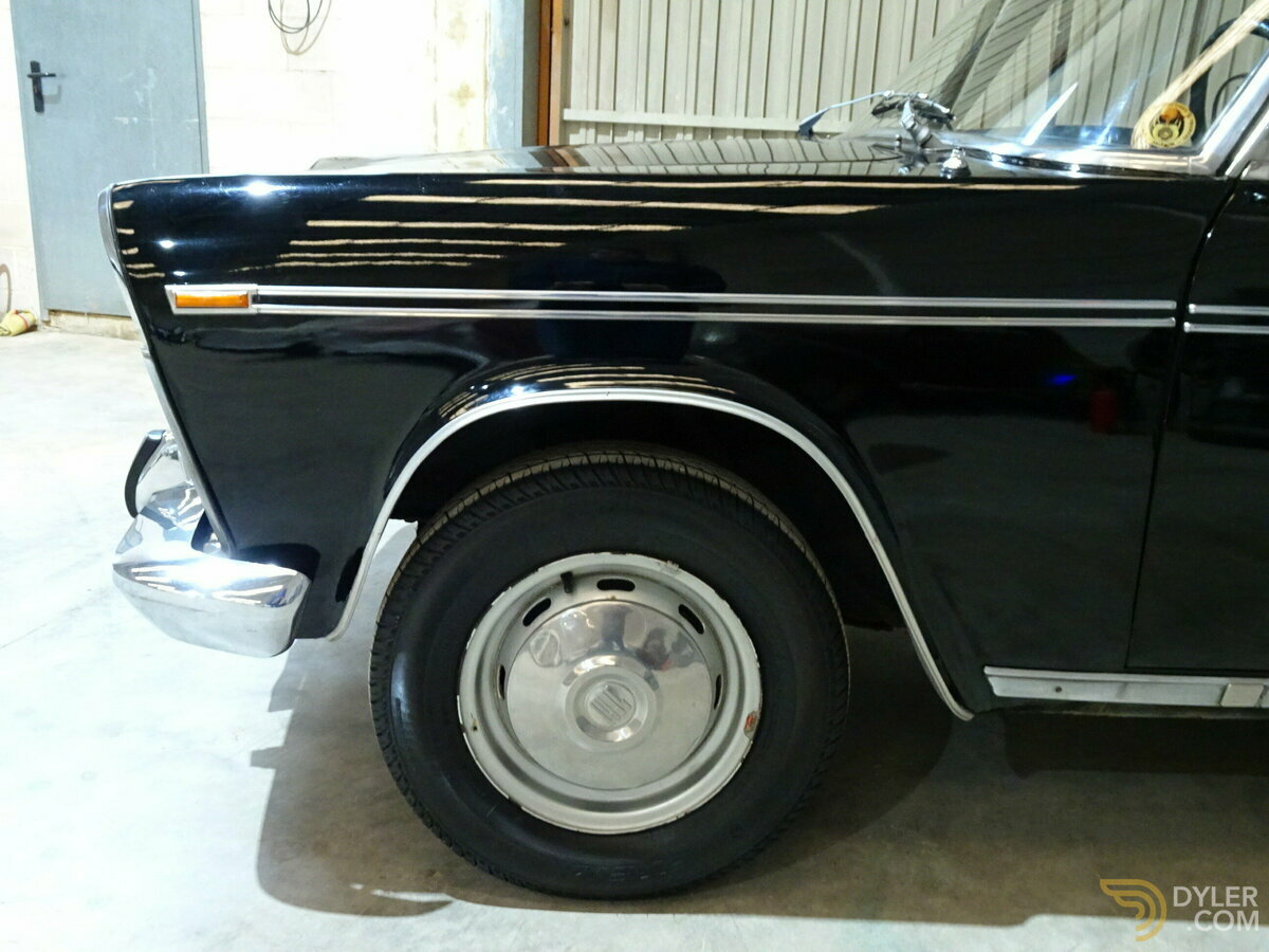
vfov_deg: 44.2
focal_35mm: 32
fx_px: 1173
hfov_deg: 56.8
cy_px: 476
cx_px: 634
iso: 800
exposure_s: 1/5
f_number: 4
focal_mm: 5.43
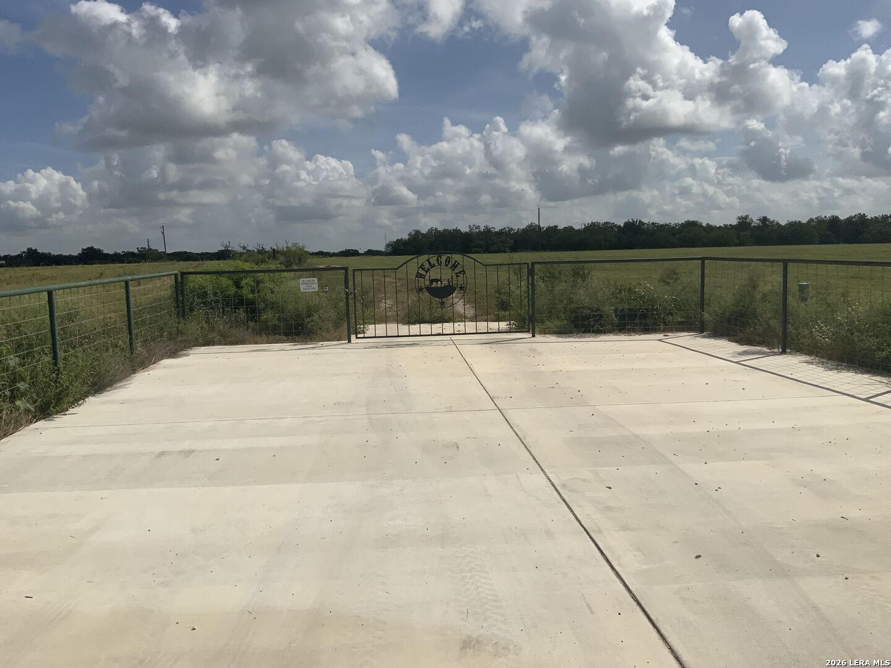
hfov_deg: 61.7
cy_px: 334
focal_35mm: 29
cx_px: 446
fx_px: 746
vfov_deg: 48.2
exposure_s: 1/8621
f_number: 1.8
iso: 20
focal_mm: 3
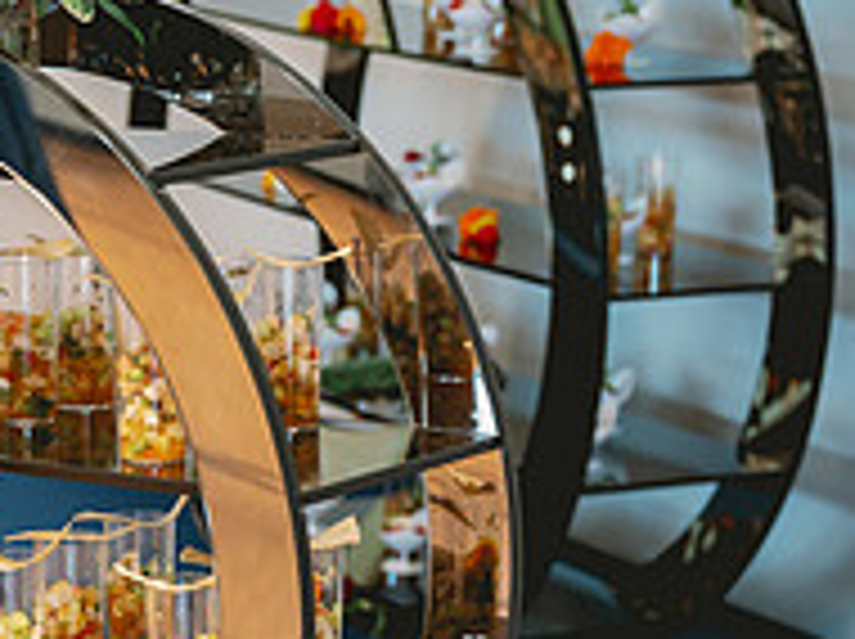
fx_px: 3404
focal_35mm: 138
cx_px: -130
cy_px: 454
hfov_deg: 13.9
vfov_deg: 10.7
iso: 640
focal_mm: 47
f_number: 3.5
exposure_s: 1/50
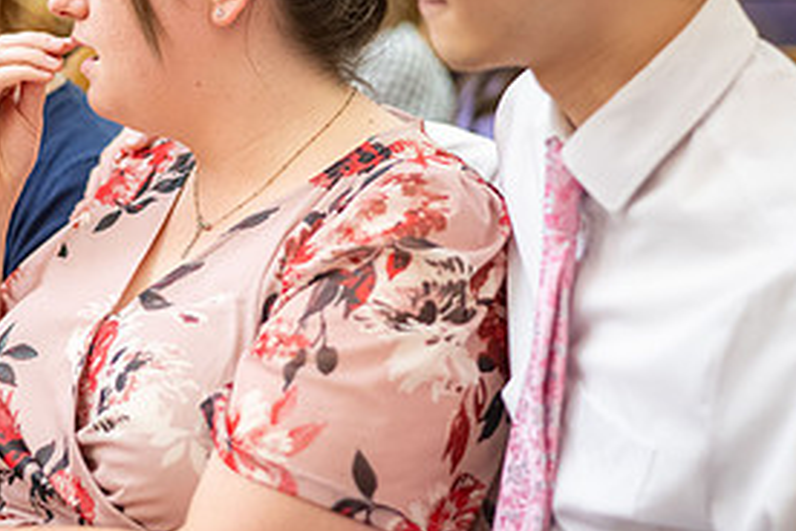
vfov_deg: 13.0
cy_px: 85
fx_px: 2321
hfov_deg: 19.4
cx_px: 222
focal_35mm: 105
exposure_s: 1/250
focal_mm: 50
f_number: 1.8
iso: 1600
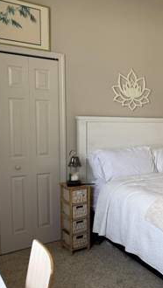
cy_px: 147
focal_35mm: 38
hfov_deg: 27.4
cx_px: 197
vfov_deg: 52.8
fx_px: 292
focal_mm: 6.76
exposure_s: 1/121
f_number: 1.78
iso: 100
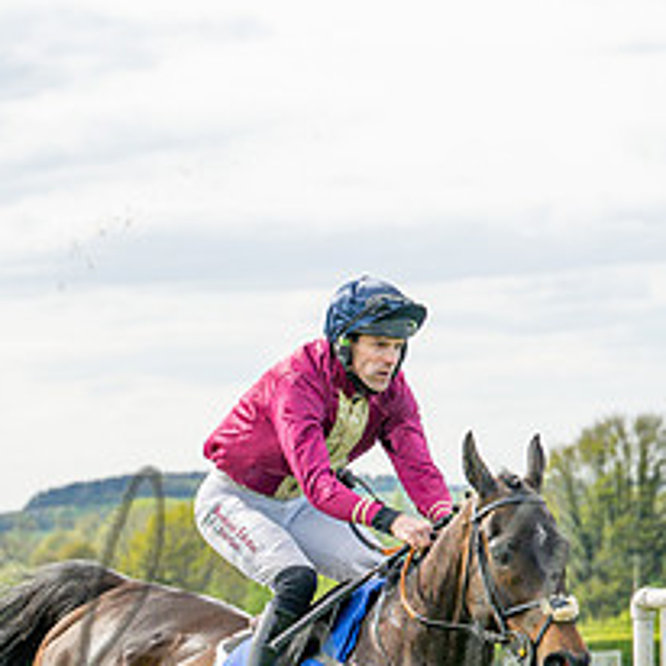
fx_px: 5072
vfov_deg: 7.4
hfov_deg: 7.5
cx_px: 472
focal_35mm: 233
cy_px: 850
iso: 400
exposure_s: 1/2000
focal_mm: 70
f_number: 4
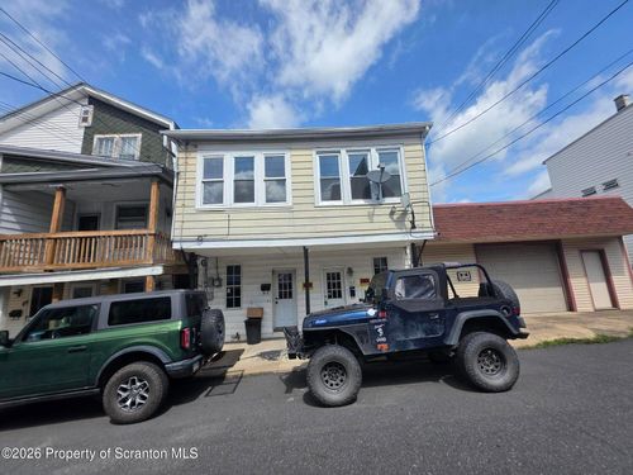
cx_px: 316
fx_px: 238
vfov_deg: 89.9
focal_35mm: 13
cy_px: 238
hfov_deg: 106.2
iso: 32
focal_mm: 2.2
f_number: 1.9
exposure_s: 1/1505
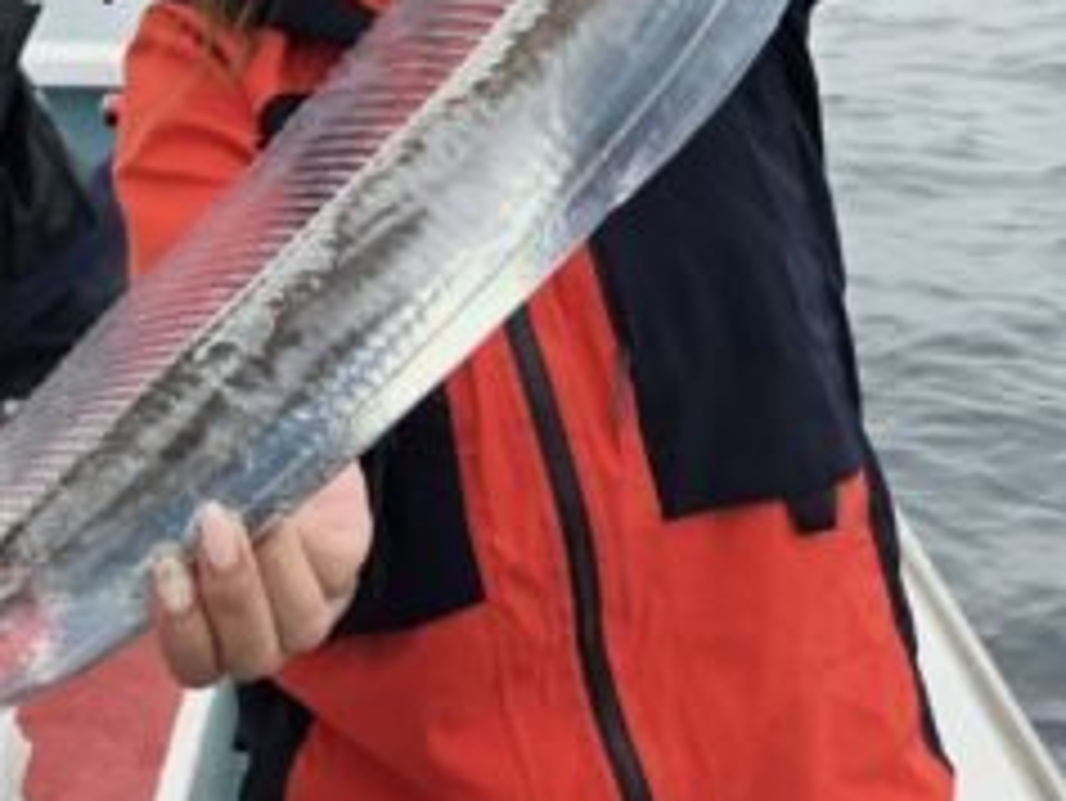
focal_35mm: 62
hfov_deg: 31.1
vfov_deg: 21.5
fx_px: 1910
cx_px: 427
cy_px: -230
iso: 80
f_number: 1.8
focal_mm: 5.4
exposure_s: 1/4558
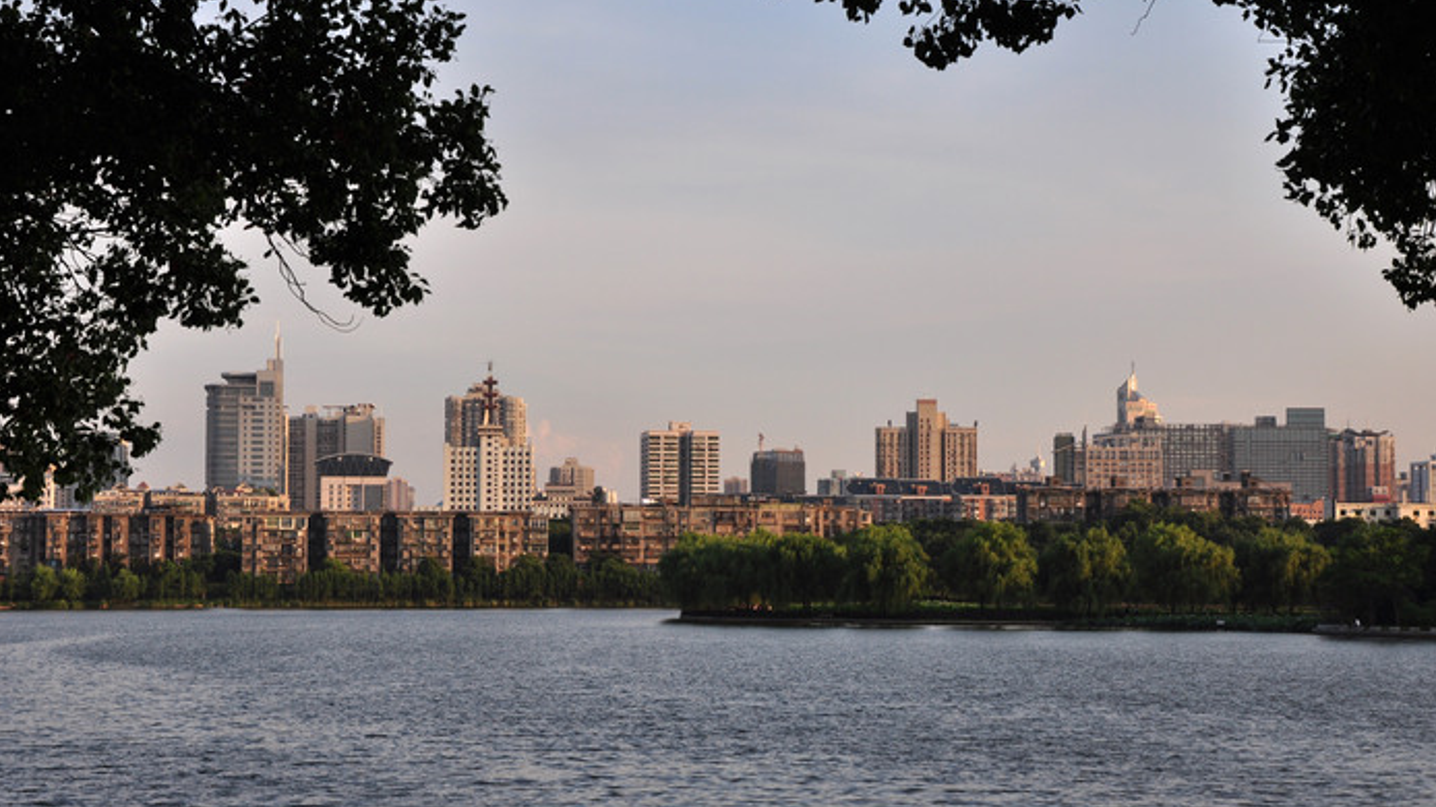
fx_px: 2893
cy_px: 454
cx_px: 720
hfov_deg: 27.9
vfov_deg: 15.9
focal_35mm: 76
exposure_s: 1/200
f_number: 11
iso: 200
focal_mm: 48
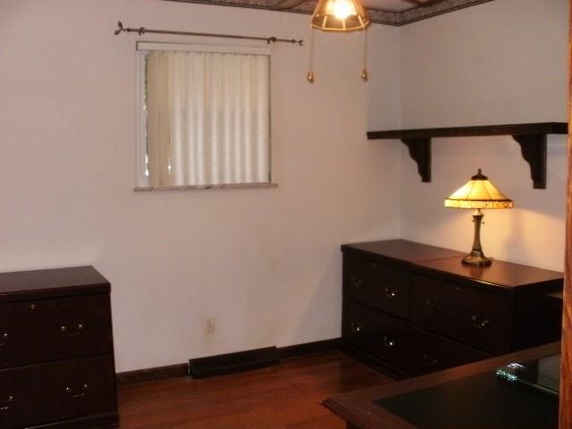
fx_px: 595
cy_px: 214
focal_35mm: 36
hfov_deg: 51.4
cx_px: 286
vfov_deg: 39.7
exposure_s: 1/30
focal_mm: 6.3
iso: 125
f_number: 3.5
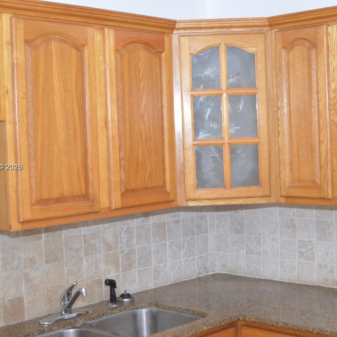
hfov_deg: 27.7
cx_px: 179
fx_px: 683
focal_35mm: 62
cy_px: 168
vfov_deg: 27.7
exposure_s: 1/60
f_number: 4.5
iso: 800
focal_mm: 32
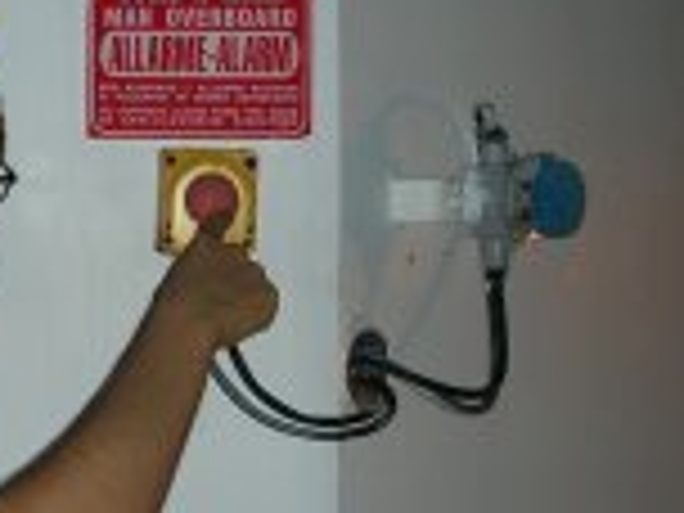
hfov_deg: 20.2
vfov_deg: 16.1
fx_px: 1818
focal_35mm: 92
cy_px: 256
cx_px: -99
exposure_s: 1/60.1
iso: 50
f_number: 3
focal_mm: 5.8
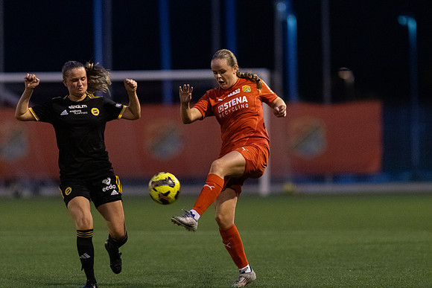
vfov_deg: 3.1
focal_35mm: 450
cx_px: 216
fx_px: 5401
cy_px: 144
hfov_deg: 4.6
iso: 8000
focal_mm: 300
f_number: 3.2
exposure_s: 1/640
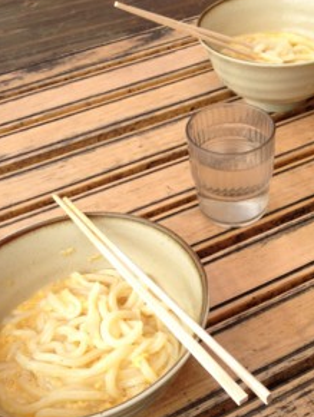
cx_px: 214
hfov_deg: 28.4
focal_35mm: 51
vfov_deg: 37.3
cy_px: 254
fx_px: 615
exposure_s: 1/270
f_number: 2.4
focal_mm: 4.12
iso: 50
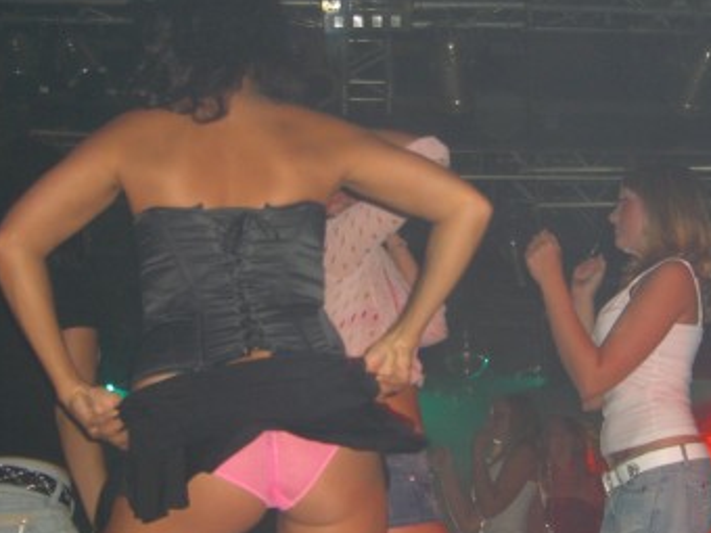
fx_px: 1376
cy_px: 282
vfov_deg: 21.9
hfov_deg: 28.7
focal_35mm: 67
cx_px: 485
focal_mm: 7.9
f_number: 2.8
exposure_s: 1/60
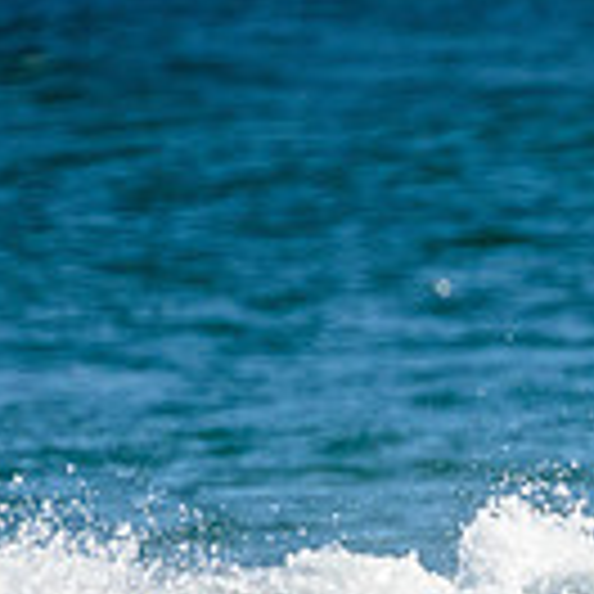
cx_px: 747
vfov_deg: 0.6
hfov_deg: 0.6
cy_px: 754
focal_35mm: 2987
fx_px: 57990
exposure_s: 1/2000
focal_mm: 800
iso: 1250
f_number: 11
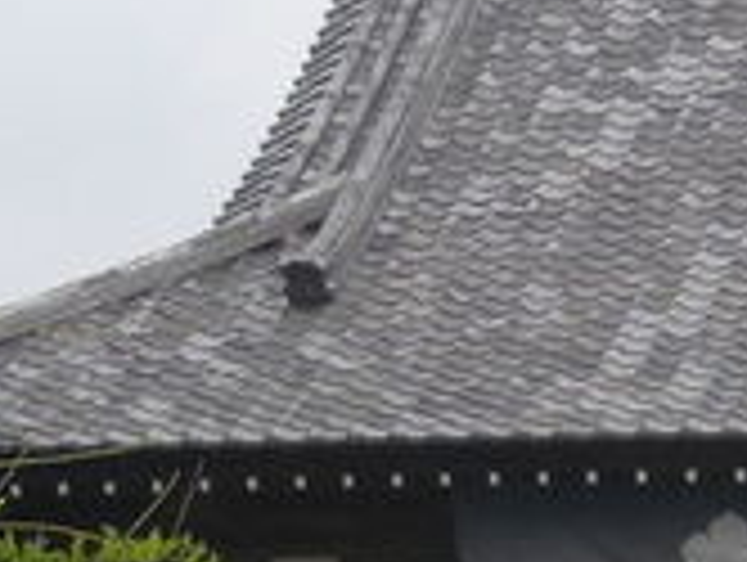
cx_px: 884
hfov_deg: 8.2
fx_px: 5187
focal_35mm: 240
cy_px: 582
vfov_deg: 6.2
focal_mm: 7.9
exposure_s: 1/191
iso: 64
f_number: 6.4
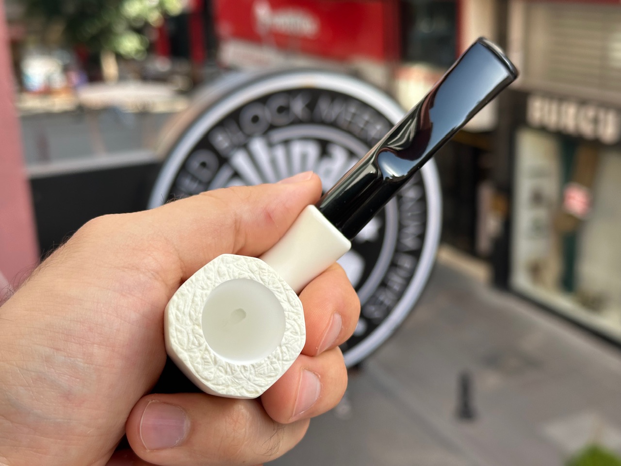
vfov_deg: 30.3
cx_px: 310
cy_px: 233
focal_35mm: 48
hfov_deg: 39.7
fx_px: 861
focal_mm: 6.86
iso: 64
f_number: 1.78
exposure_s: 1/762
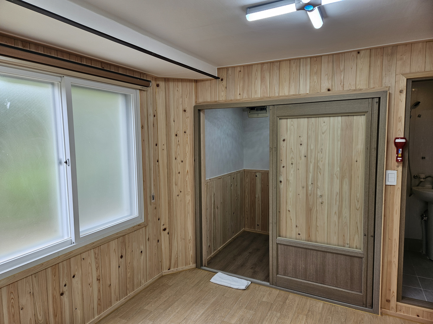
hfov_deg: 73.9
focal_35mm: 23
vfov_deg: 58.9
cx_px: 216
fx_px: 288
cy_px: 162
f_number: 1.8
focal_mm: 5.4
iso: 50
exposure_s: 1/120
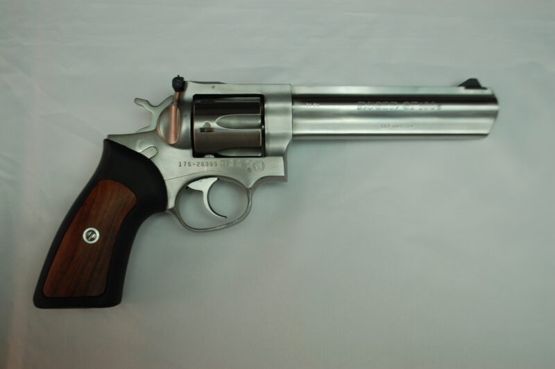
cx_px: 278
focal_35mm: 36
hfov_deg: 53.2
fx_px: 555
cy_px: 184
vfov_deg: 36.8
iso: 400
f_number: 4.2
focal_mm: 24
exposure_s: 1/60
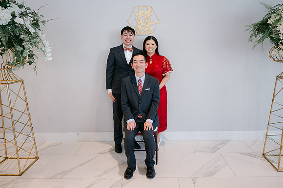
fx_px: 229
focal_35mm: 29
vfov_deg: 44.7
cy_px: 94
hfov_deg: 63.4
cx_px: 147
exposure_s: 1/100
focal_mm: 28
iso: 800
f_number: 4
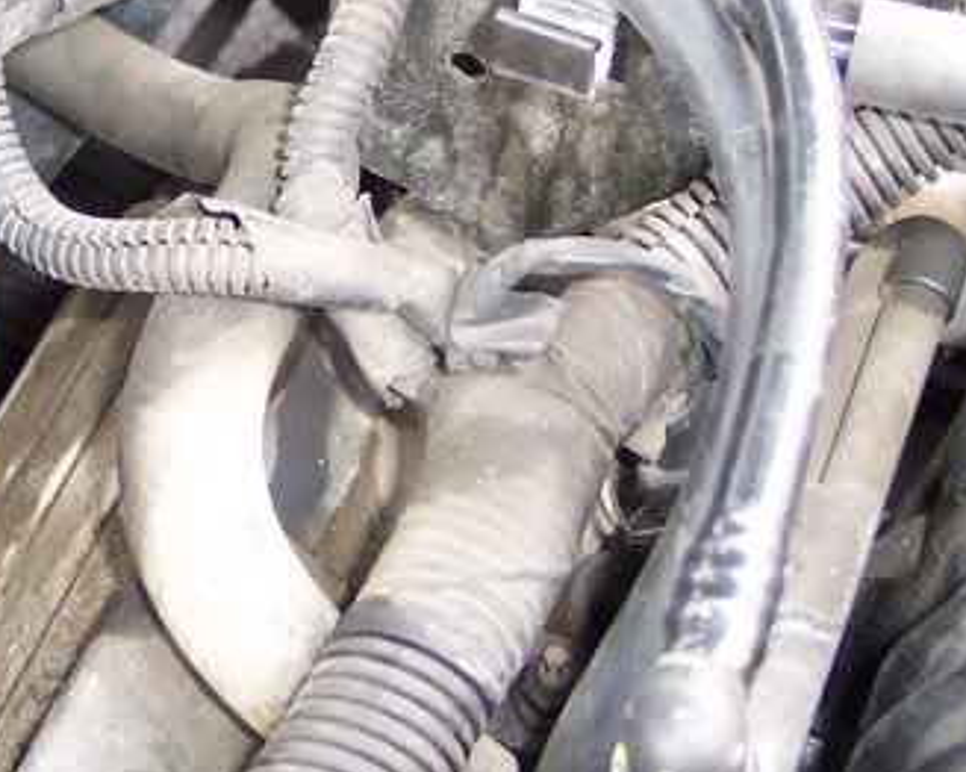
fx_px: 2486
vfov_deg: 17.6
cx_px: 194
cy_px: 208
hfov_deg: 21.7
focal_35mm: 87
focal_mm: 8
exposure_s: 1/30
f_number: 2.8
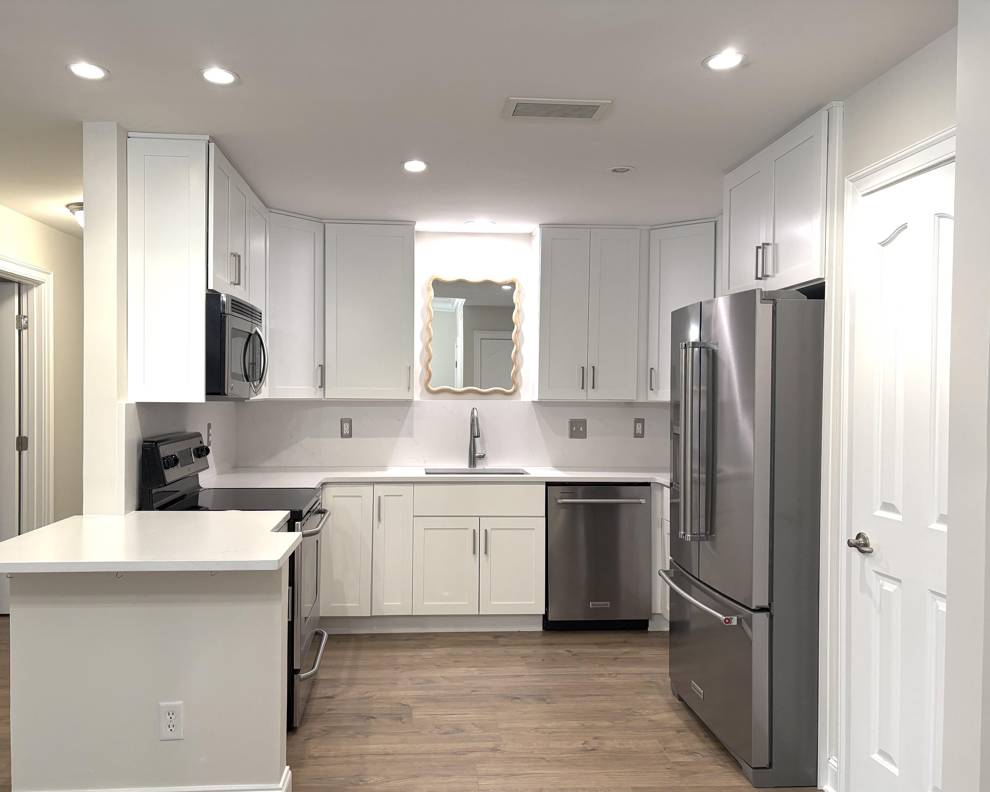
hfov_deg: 62.1
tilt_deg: -1.3
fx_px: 820
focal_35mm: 28
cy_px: 406
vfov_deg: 51.5
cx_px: 461
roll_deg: +0.0
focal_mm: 5.96
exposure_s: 1/60
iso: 125
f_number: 1.6
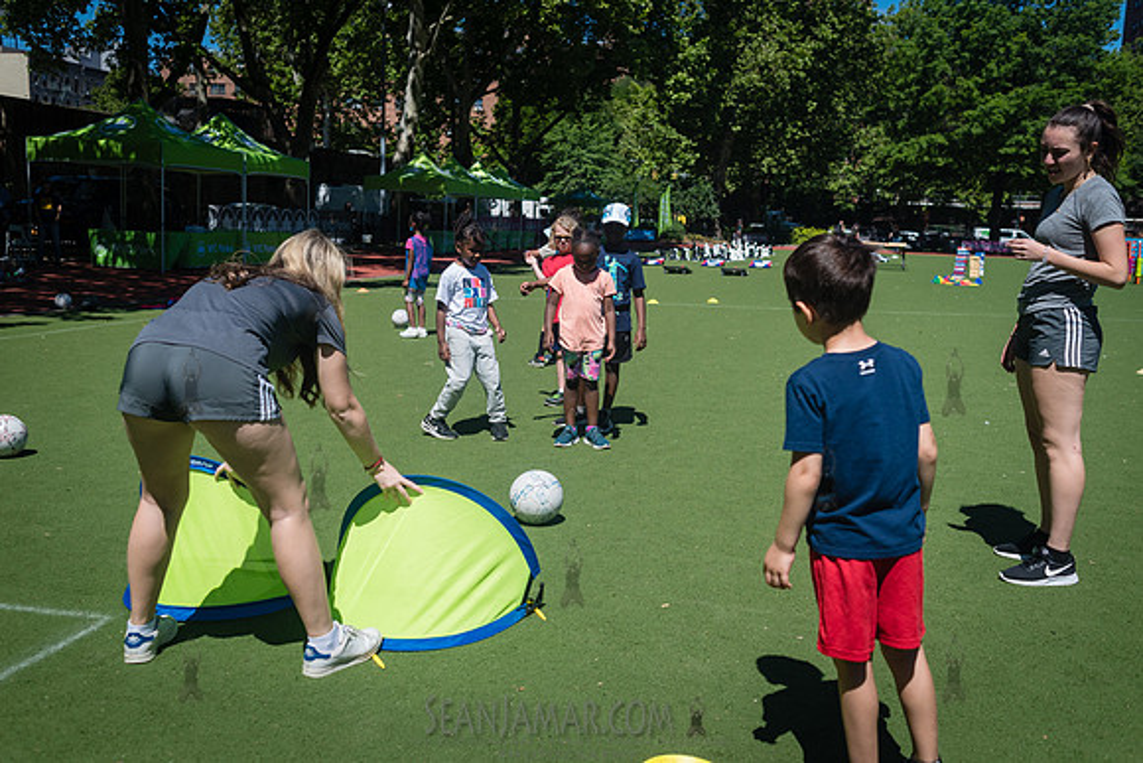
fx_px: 1111
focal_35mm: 35
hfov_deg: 54.4
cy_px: 382
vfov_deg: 37.9
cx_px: 572
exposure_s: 1/4000
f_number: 4
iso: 320
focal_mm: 35
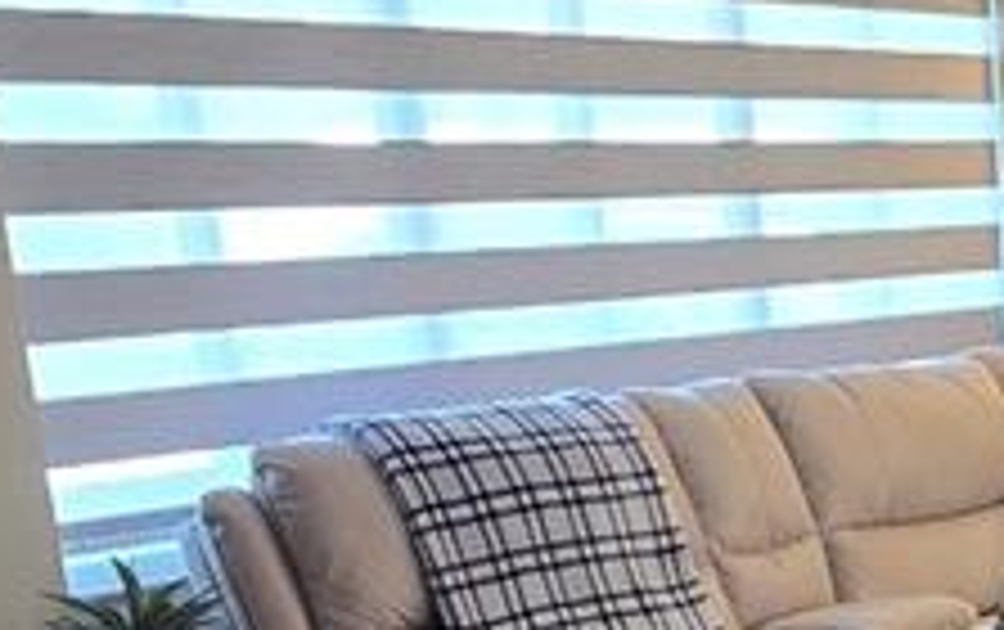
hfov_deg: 25.5
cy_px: 819
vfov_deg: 16.7
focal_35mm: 74
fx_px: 2027
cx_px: 1135
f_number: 2.2
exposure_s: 1/60
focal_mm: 2.2
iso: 200
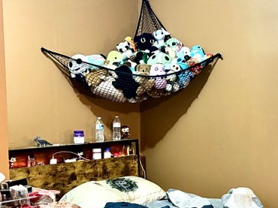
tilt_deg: -8.0
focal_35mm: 72
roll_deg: -0.9
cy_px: 163
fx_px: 578
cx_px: 243
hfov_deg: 26.3
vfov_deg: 20.2
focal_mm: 5.96
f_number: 1.6
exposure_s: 1/30
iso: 640
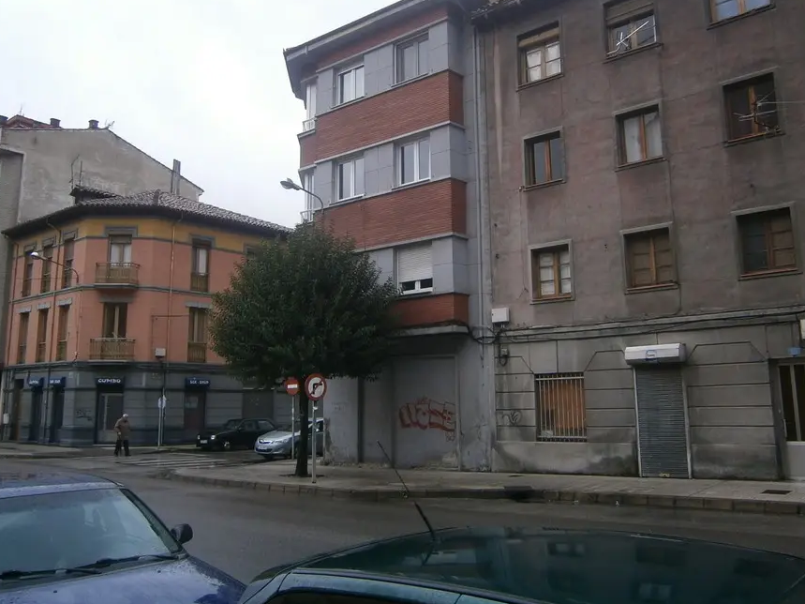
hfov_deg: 58.3
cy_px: 260
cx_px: 413
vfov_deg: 45.3
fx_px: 721
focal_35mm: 31
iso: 80
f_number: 2.8
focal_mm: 4.7
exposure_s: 1/100
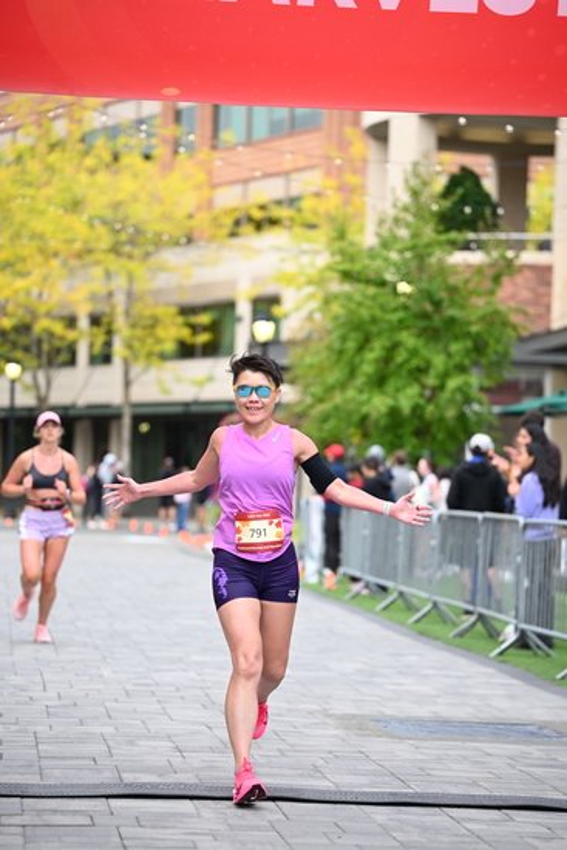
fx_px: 2597
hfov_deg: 12.5
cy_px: 425
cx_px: 284
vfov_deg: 18.6
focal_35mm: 110
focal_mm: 110
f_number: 2.8
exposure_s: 1/2000
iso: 1000
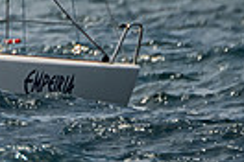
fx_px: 17113
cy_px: -123
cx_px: -234
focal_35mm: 2525
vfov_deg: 0.5
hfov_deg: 0.8
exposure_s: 1/2500
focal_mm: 400
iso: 400
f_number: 6.3
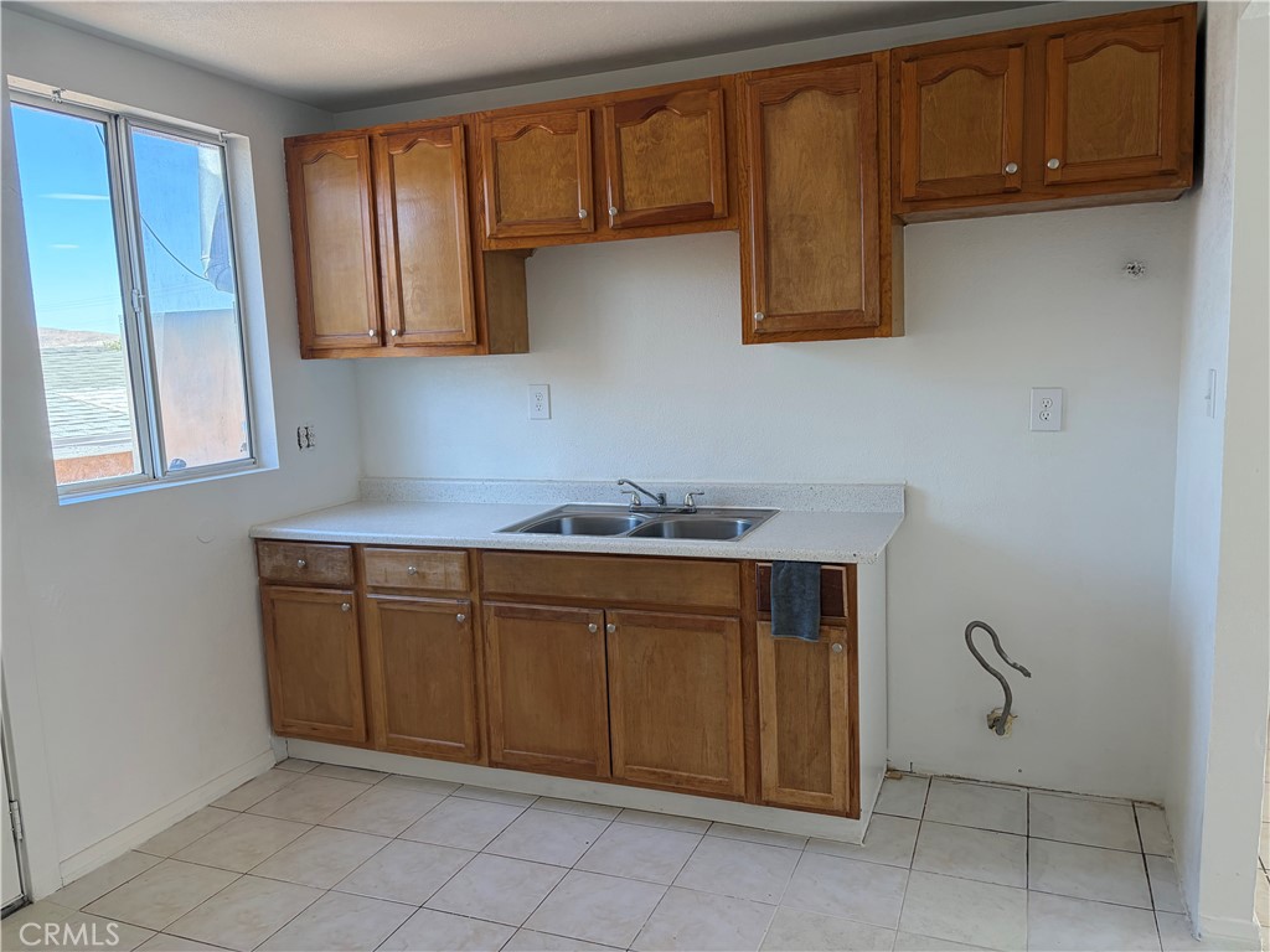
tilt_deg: -4.5
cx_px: 635
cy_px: 476
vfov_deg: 53.1
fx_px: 954
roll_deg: +3.2
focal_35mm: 26
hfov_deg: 67.3
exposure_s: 1/217
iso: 100
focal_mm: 5.96
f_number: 1.6
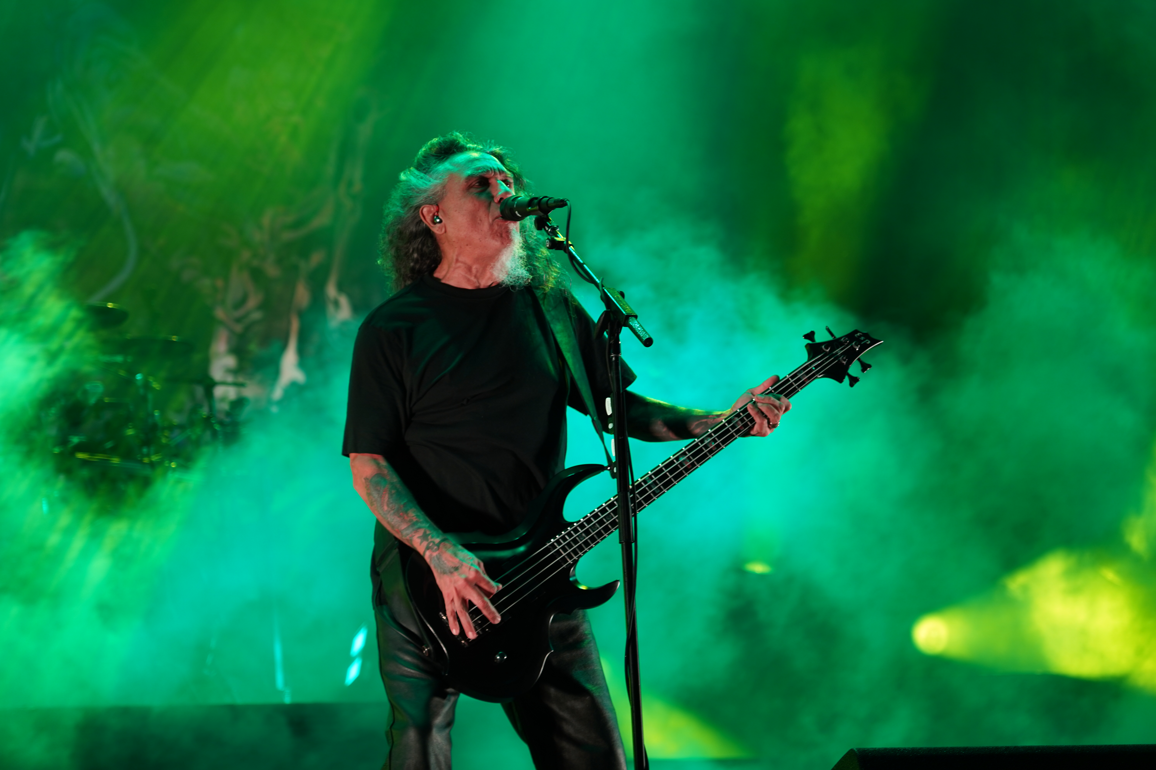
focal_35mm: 105
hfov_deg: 19.5
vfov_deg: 13.0
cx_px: 578
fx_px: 3371
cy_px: 385
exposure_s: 1/125
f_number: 4
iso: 320
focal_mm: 105
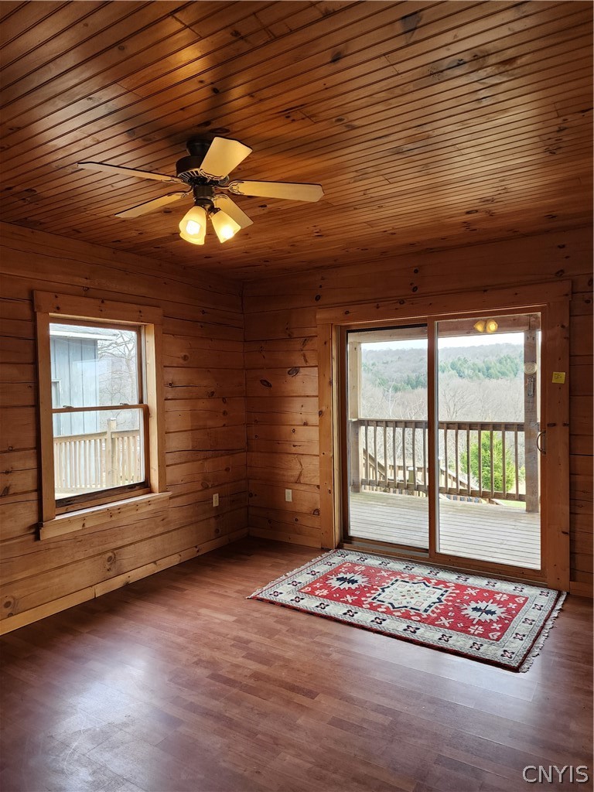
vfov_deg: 73.9
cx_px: 297
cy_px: 396
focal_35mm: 23
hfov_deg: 58.9
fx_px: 526
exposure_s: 1/180
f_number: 1.8
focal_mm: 6.4
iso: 125
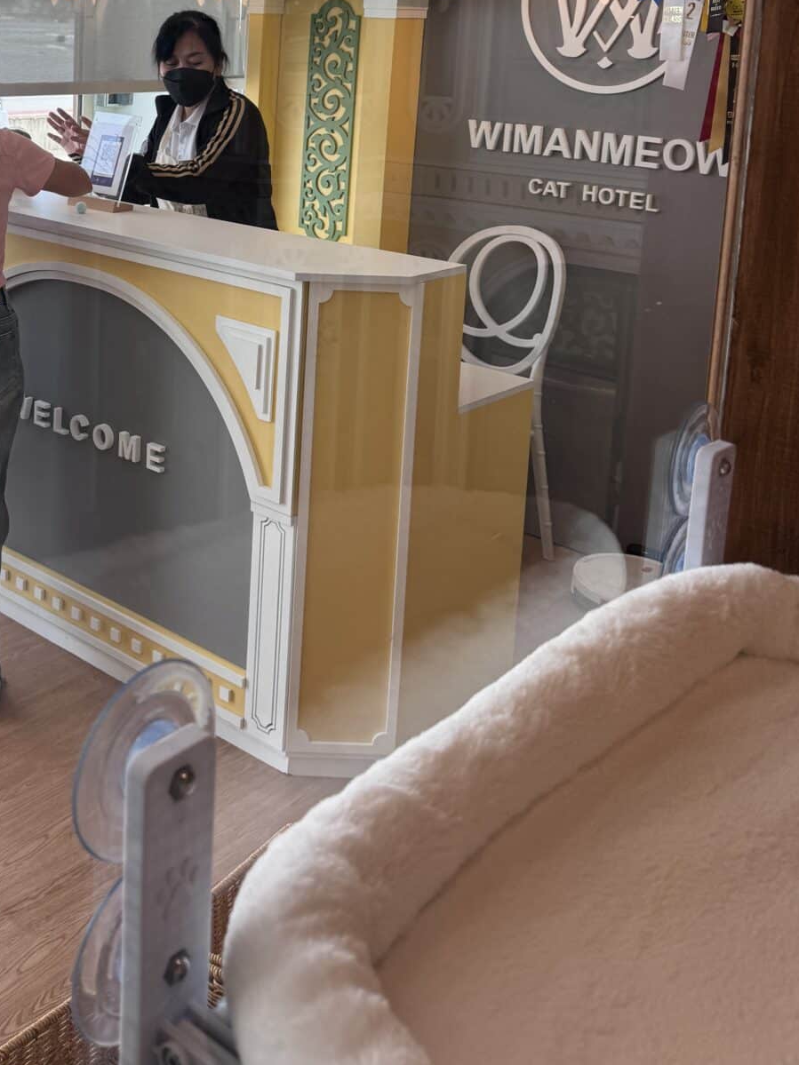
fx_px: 1262
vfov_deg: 43.3
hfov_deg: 33.9
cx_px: 136
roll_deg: -3.5
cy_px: 192
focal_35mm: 41
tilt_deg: -9.9
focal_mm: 6.76
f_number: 1.78
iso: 80
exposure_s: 1/615
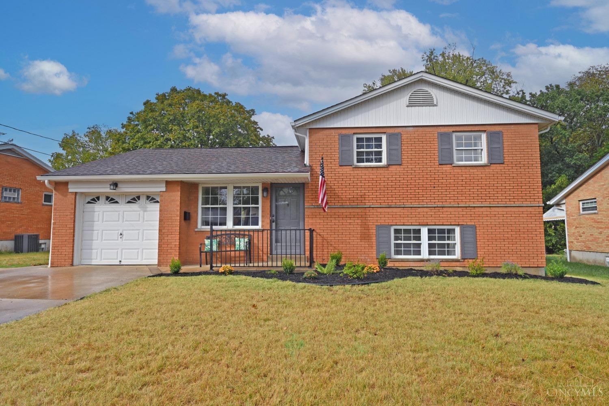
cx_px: 304
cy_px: 203
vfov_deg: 59.5
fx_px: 355
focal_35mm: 21
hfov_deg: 81.2
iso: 200
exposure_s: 1/200
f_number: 11
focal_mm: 21
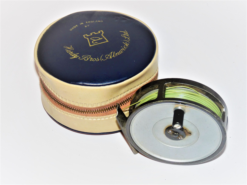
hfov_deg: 22.5
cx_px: 124
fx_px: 621
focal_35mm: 87
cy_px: 92
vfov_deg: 17.0
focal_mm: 15.5
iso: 100
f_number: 3.4
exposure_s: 1/40
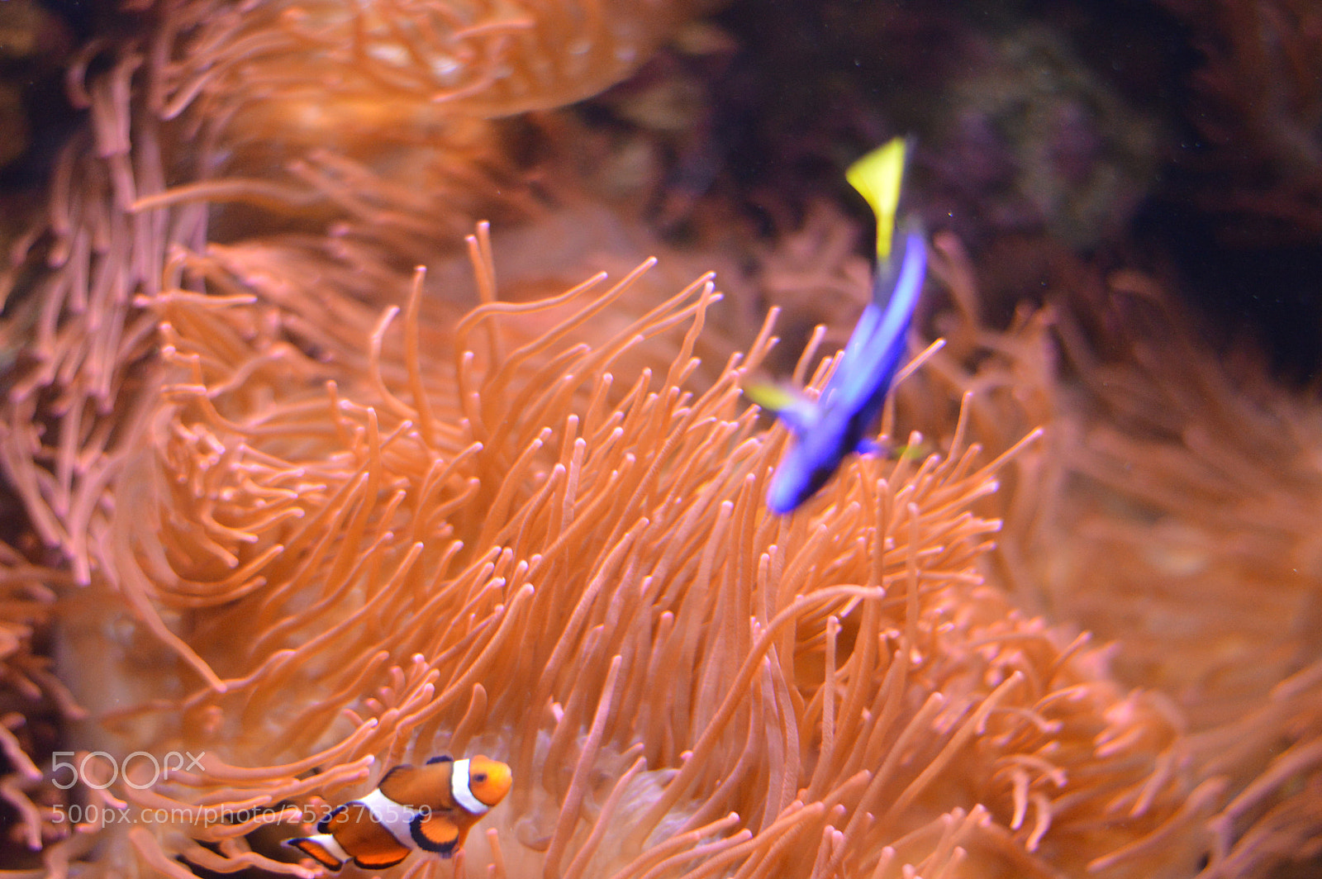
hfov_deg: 27.0
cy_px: 440
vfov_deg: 18.2
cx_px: 661
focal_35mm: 75
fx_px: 2752
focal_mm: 50
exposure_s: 1/500
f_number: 2
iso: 1400
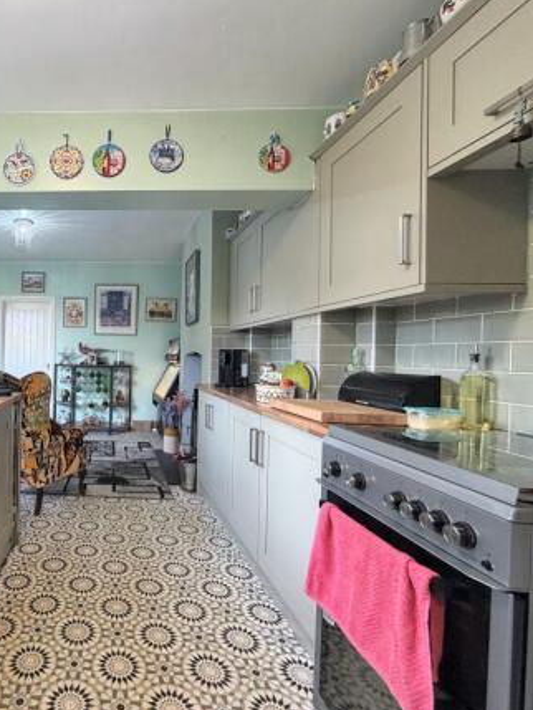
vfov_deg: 84.6
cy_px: 353
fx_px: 390
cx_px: 90
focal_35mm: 19
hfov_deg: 61.7
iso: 200
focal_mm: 2.22
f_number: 2.2
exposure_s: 1/50
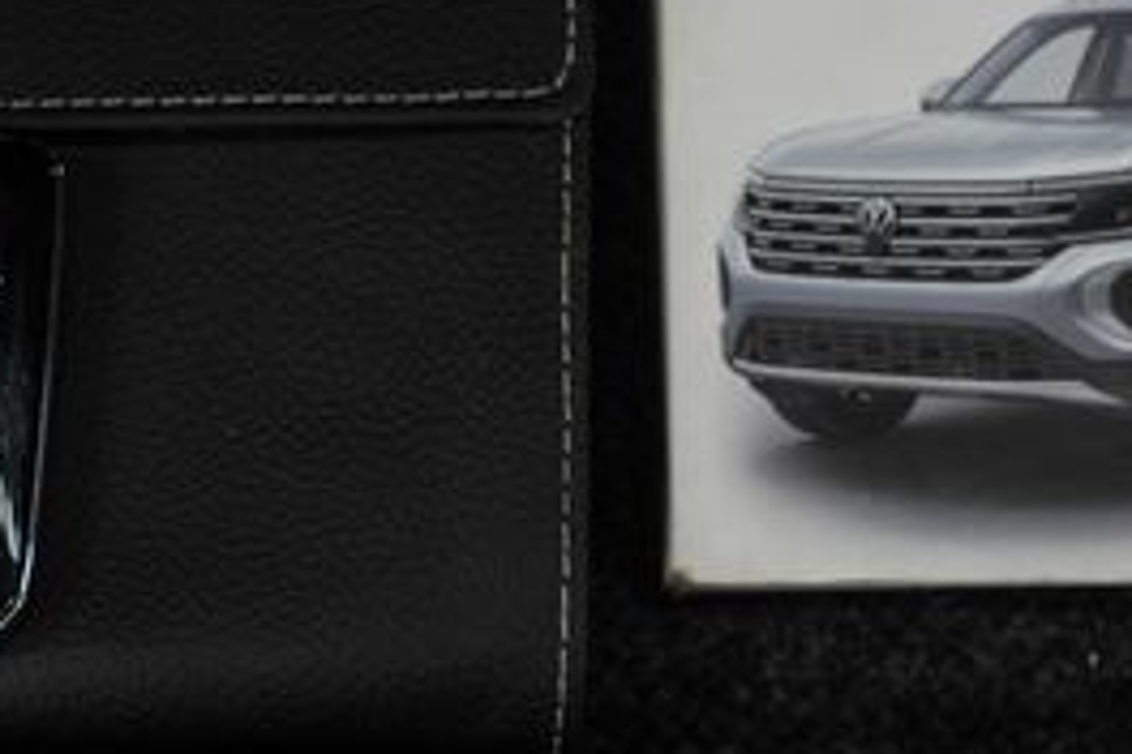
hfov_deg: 20.0
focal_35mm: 102
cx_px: 493
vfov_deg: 13.3
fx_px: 3207
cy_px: 101
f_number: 3.2
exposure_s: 1/40
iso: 200
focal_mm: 28
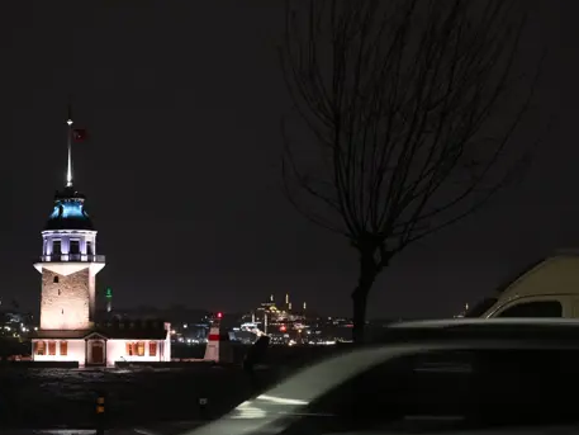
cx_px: 75
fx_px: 1506
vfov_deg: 16.3
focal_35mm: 90
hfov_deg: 21.4
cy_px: 320
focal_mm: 46
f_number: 5.6
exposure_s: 1/25
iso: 5000
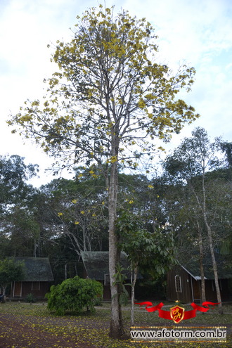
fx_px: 290
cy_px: 174
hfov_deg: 43.6
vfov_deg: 61.9
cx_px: 116
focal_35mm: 30
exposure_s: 1/125
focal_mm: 20
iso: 400
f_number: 5.6
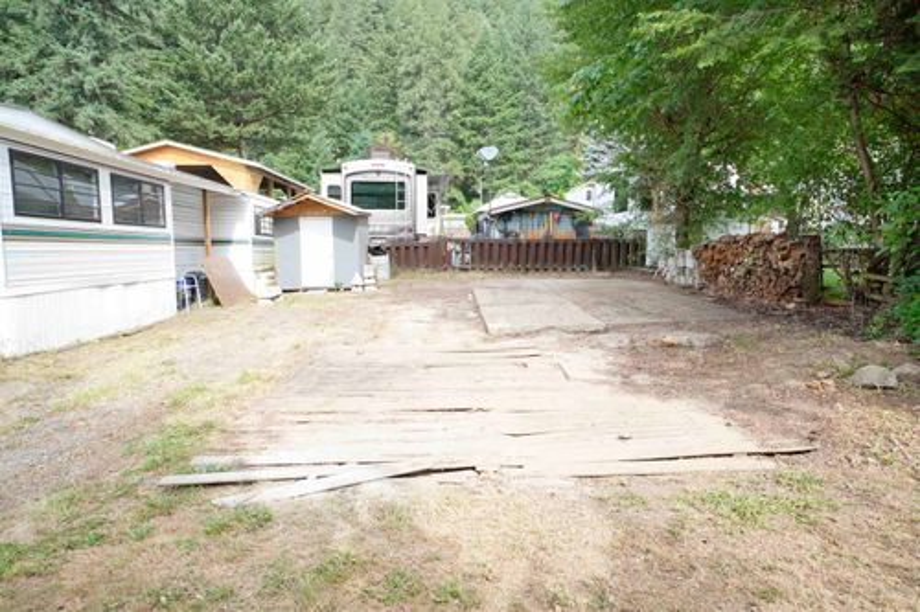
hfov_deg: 86.9
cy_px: 306
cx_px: 460
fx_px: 485
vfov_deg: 64.5
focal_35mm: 19
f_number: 10
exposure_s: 1/50
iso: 160
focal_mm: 19
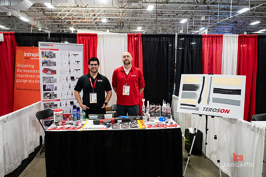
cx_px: 135
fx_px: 204
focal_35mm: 28
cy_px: 89
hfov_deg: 66.1
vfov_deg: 46.8
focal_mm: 26
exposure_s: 1/200
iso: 3200
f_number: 3.2
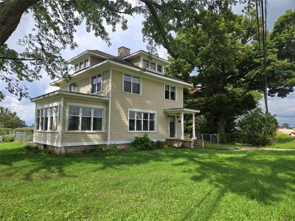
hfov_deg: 73.9
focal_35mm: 23
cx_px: 148
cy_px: 110
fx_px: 196
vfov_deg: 58.9
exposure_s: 1/1212
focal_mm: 5.4
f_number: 1.8
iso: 25
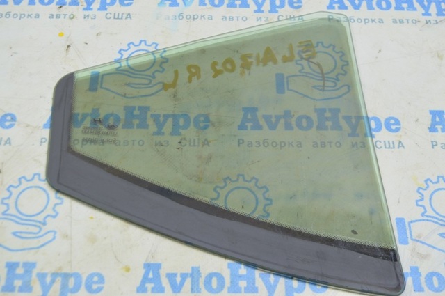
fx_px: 556
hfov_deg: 43.7
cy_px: 148
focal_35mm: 45
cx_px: 222
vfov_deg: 29.8
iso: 400
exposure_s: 1/20
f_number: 5.6
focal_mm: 30
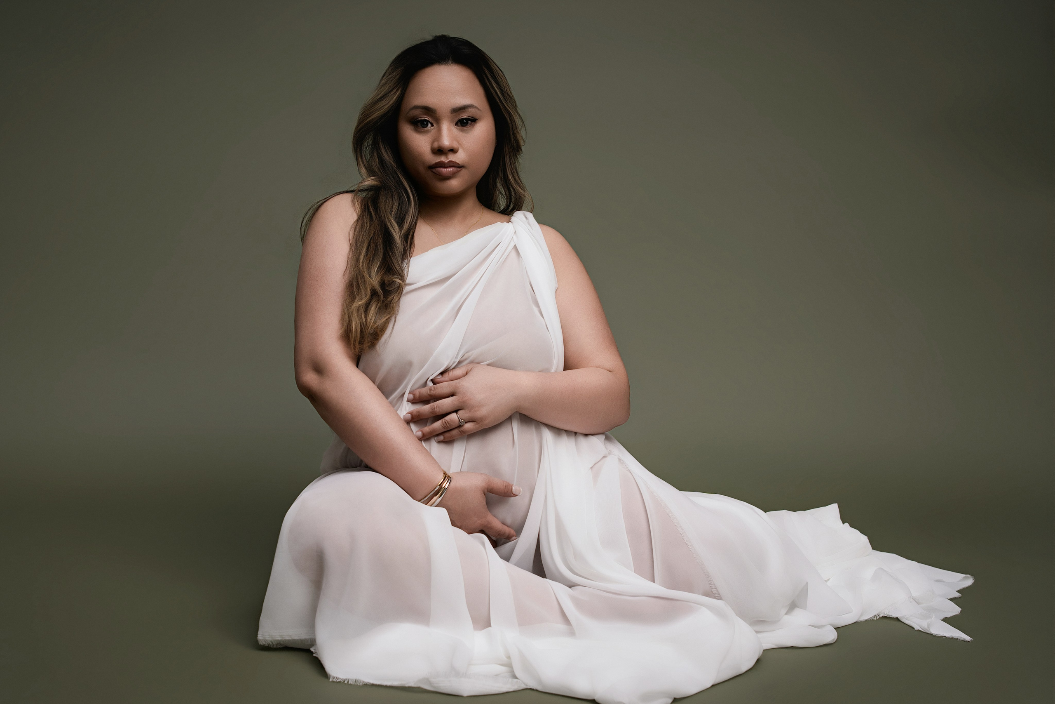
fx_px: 1348
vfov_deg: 29.2
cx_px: 528
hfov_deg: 42.7
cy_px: 352
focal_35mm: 46
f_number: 6.3
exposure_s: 1/160
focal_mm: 46
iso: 100
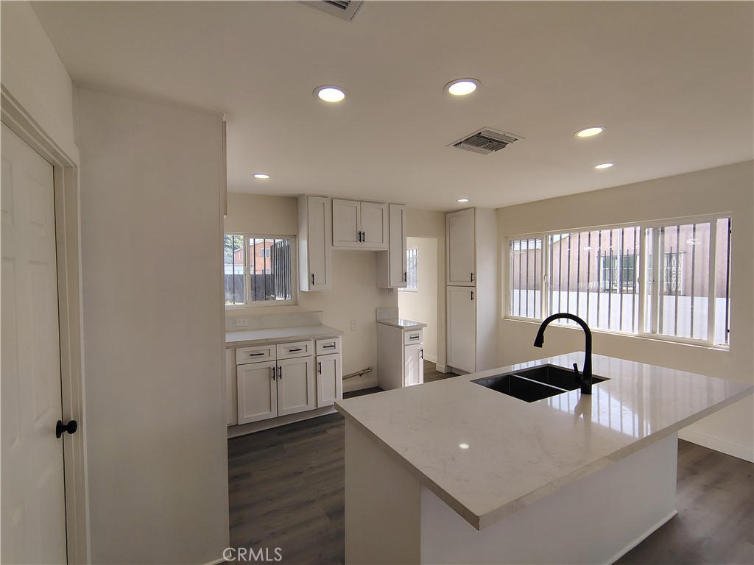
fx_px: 349
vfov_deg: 78.1
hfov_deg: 94.5
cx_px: 377
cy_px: 282
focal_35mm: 16
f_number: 2.2
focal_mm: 2.13
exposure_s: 1/209
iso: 100
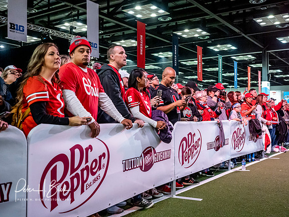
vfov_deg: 37.7
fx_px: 317
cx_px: 144
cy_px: 108
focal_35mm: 38
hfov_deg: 49.0
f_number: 2.8
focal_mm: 19
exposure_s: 1/250
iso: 4000
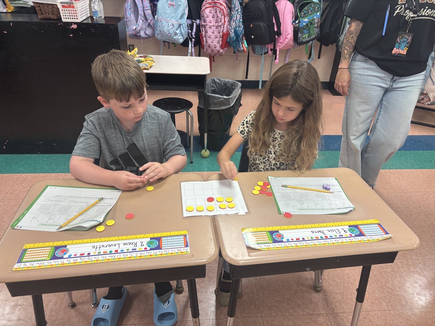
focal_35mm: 26
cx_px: 218
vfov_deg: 53.1
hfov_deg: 67.3
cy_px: 163
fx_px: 327
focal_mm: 5.96
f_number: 1.6
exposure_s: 1/120
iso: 125
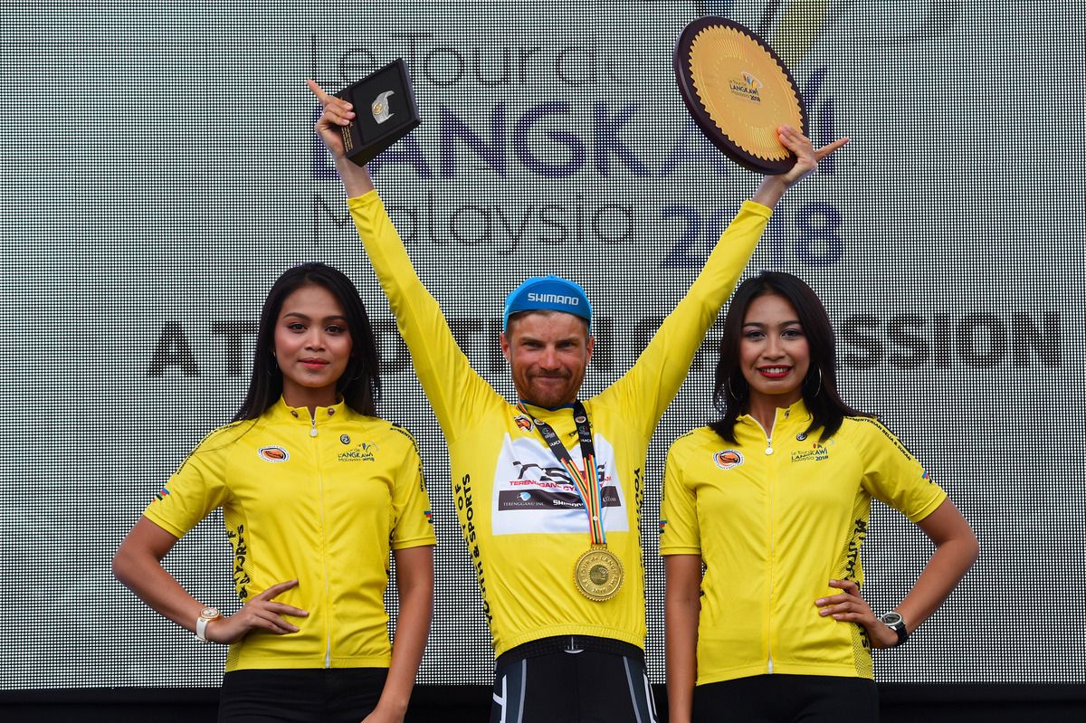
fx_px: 5578
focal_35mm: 185
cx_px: 543
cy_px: 362
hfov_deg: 11.1
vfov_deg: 7.4
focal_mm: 185
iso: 1000
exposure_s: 1/1000
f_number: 7.1
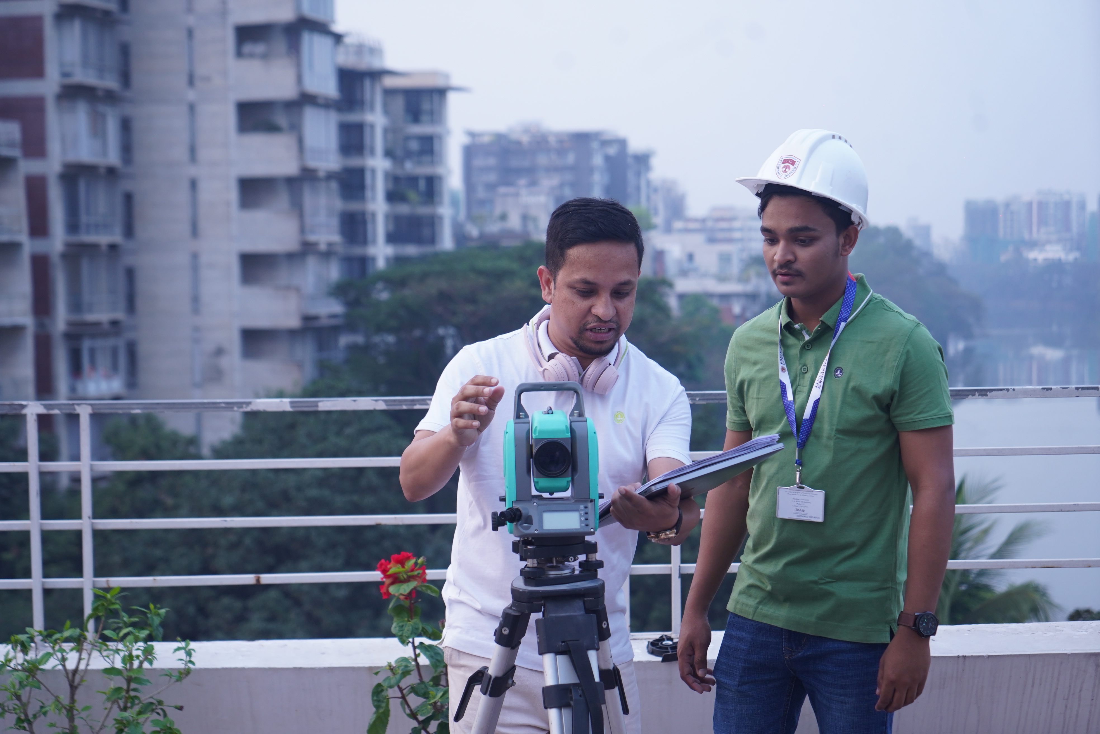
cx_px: 550
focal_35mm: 70
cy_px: 367
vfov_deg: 19.5
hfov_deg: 28.8
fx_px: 2139
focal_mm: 70
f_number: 5
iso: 800
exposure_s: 1/200
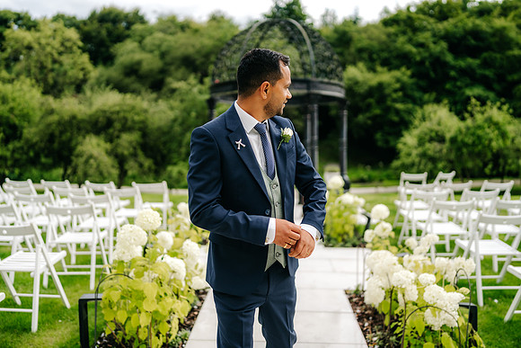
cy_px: 174
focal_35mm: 35
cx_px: 260
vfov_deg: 37.9
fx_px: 507
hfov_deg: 54.4
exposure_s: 1/2500
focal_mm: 35
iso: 100
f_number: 1.4
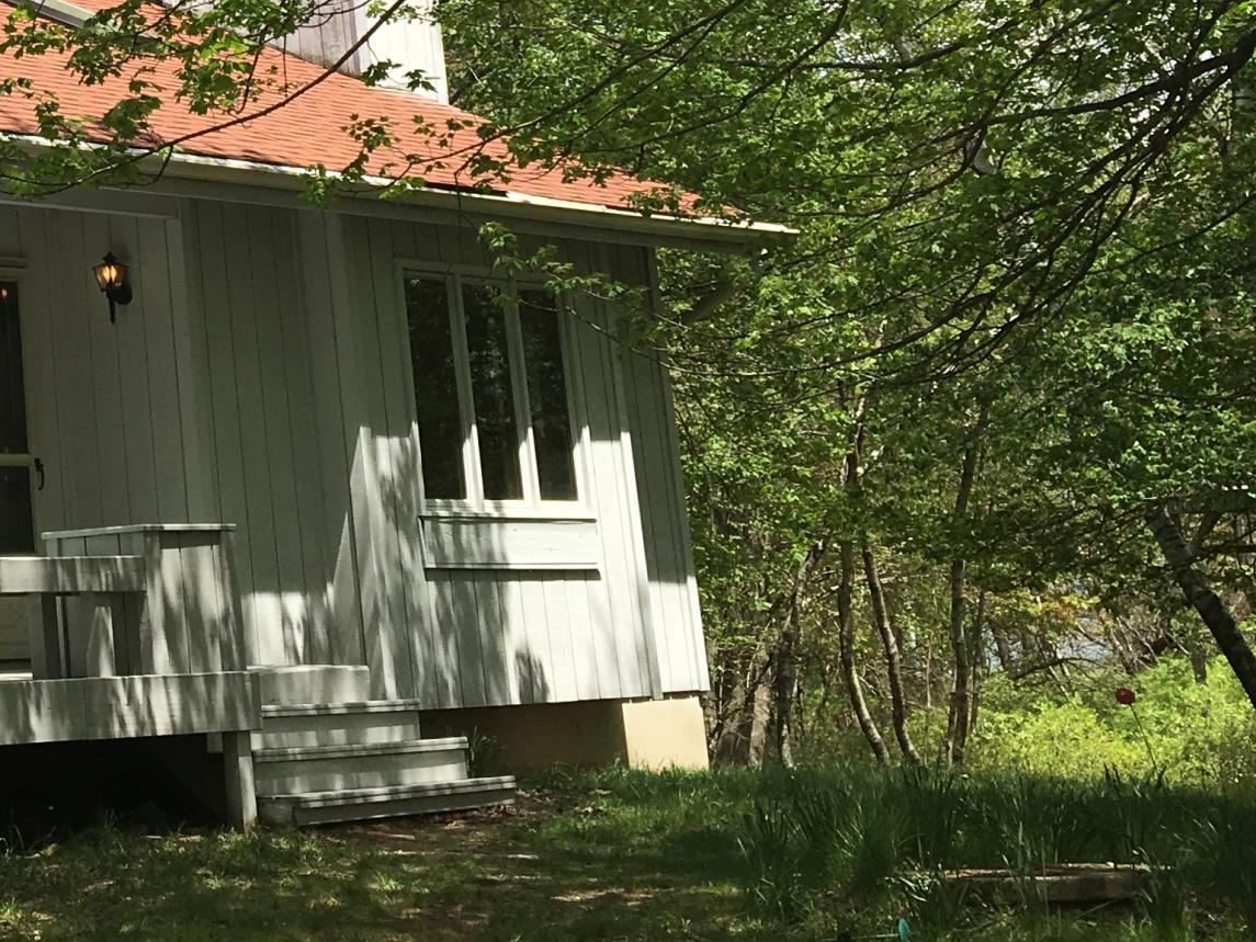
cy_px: -83
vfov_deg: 18.7
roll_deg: +1.9
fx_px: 2758
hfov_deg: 23.5
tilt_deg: +15.0
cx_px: -242
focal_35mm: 76
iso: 25
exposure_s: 1/974
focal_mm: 4.15
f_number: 2.2
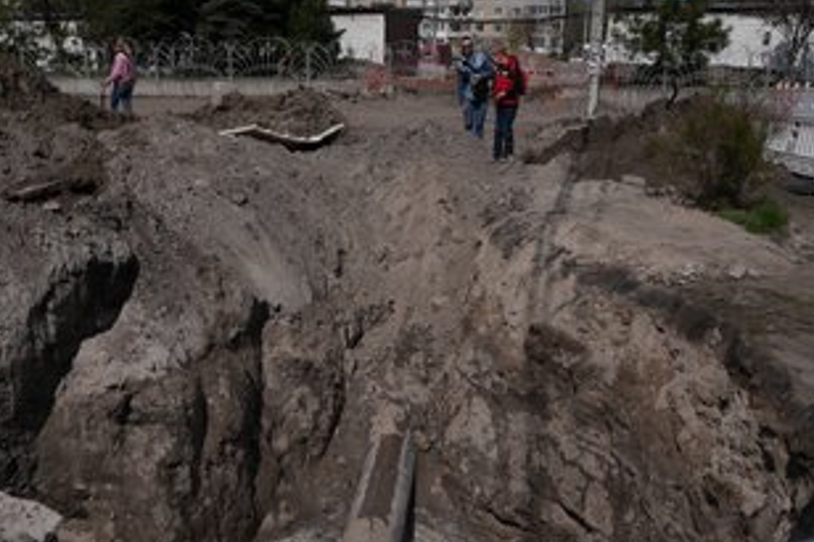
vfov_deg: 34.1
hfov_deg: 49.4
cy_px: 321
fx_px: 881
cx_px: 344
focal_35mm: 39
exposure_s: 1/5000
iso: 80
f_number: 2.8
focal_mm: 30
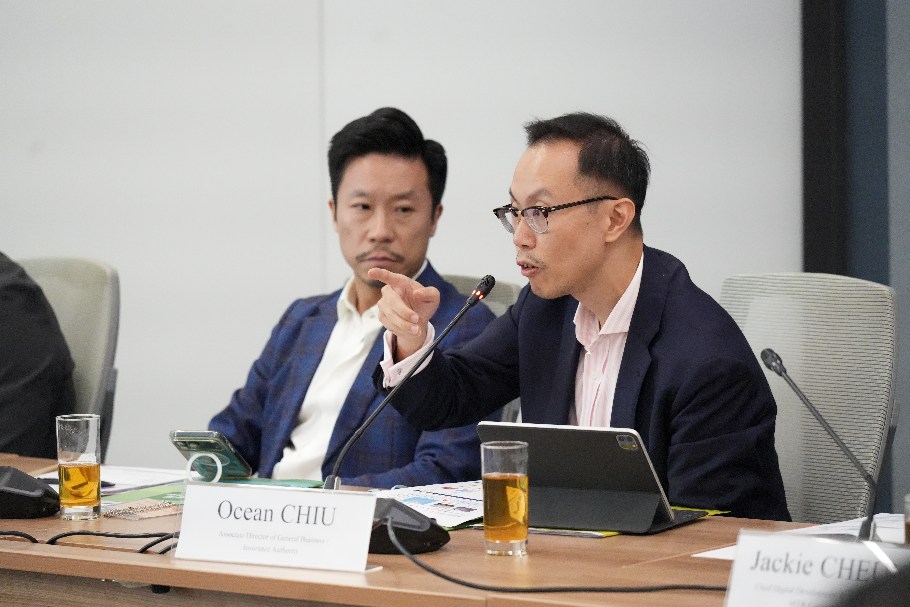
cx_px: 455
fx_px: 4347
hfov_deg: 11.9
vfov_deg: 8.0
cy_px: 304
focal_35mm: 172
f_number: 4
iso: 12800
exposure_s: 1/320
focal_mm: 172
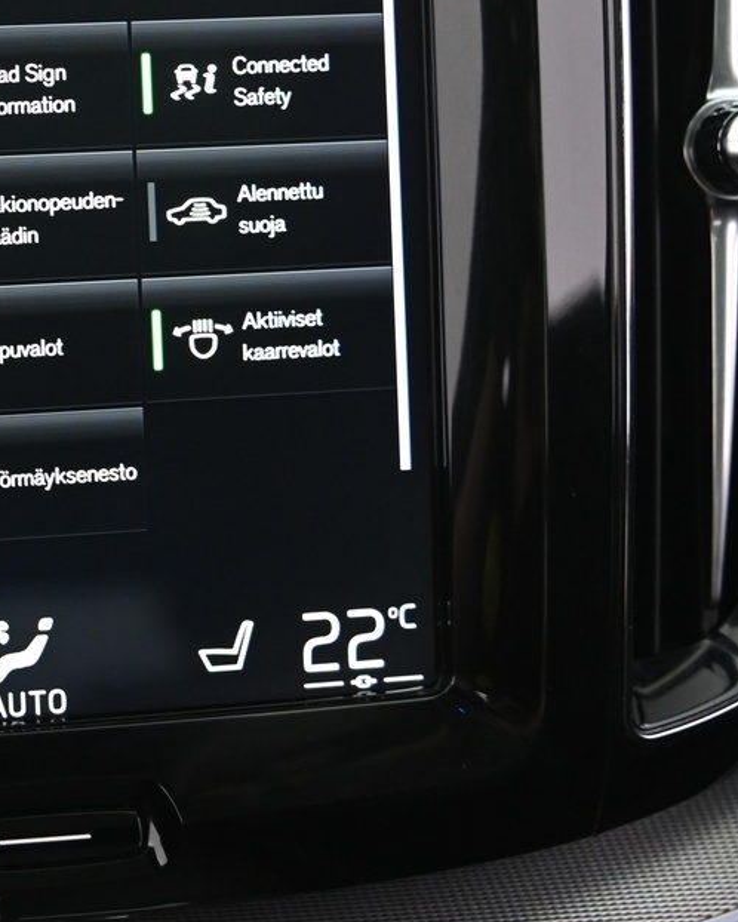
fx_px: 2538
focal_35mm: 93
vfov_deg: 20.5
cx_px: -138
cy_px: 267
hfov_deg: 15.9
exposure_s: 1/20
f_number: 4
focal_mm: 38
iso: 2000
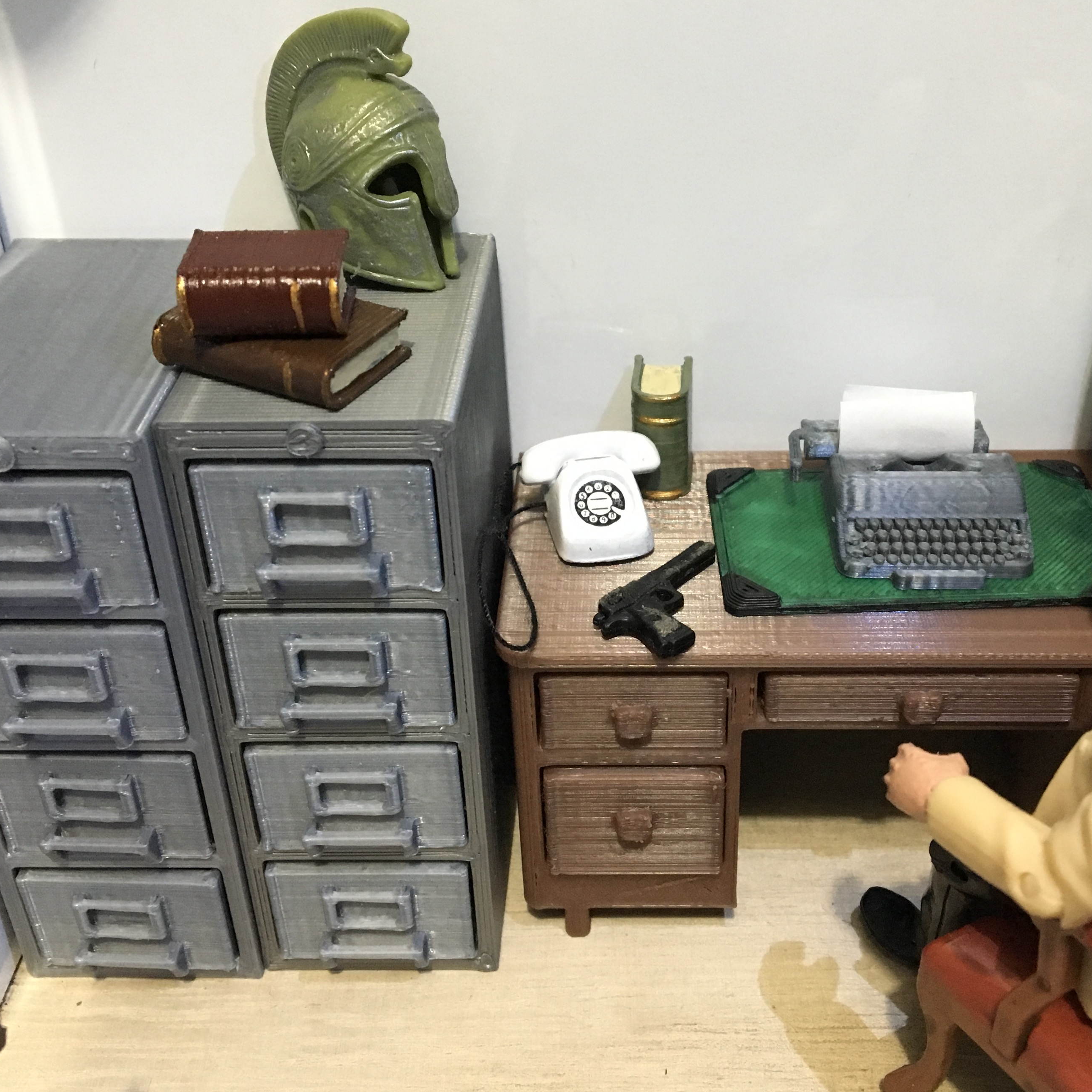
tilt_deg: -30.6
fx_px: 1428
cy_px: 468
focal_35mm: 40
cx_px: 644
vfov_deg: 41.8
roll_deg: +0.5
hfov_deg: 41.7
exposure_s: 1/20
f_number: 2.2
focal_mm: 4.15
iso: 200
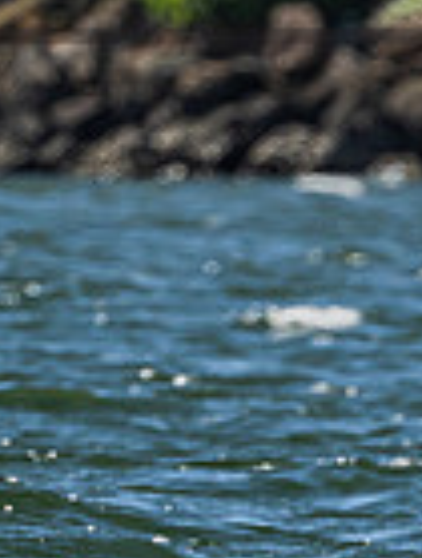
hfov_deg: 0.8
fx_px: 31956
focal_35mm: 1975
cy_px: 153
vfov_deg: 1.0
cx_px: -451
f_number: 9
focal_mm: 400
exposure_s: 1/1250
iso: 320
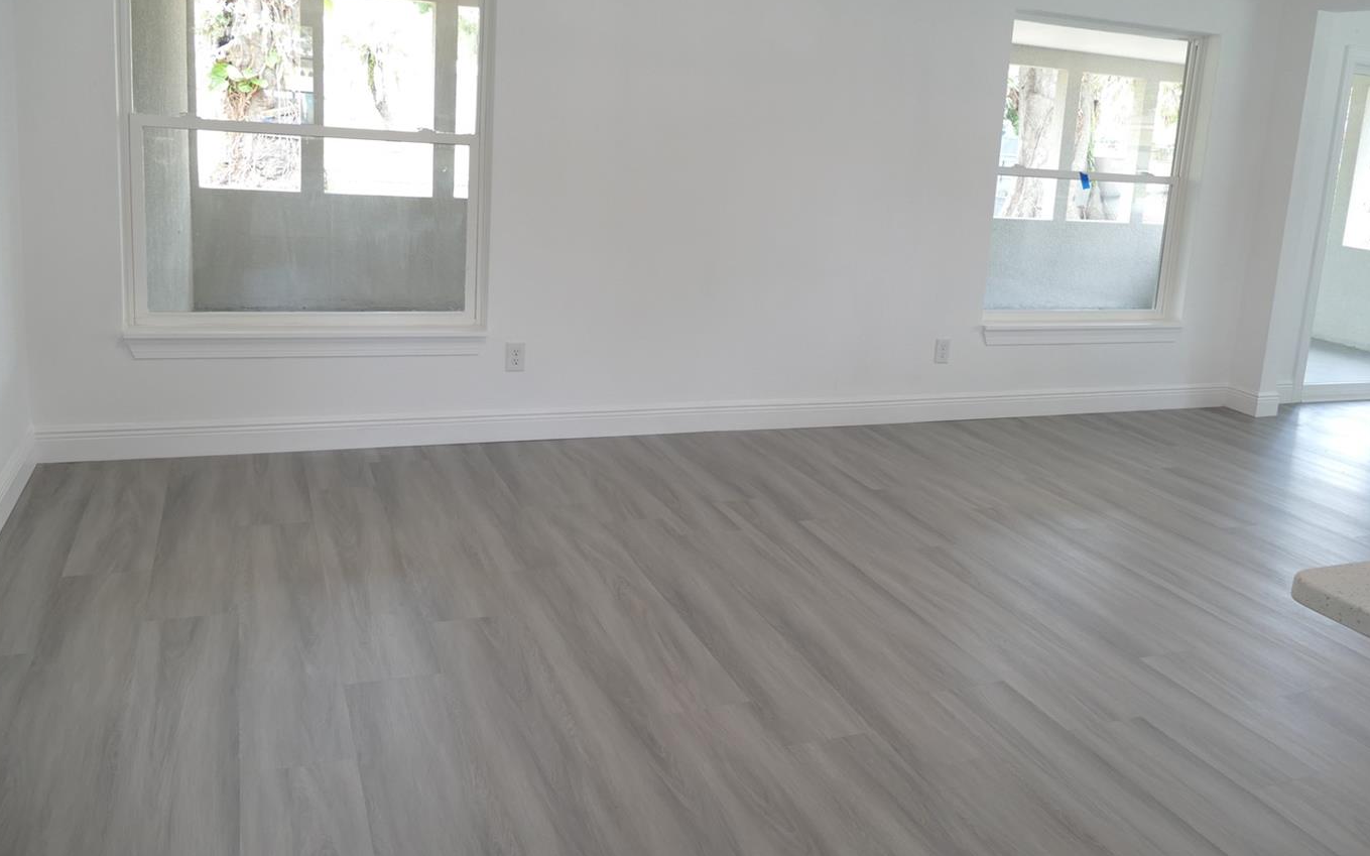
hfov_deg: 62.7
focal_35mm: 30
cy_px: 347
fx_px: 1120
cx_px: 776
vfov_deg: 41.6
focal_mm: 9.12
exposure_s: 1/60
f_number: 3.2
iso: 250
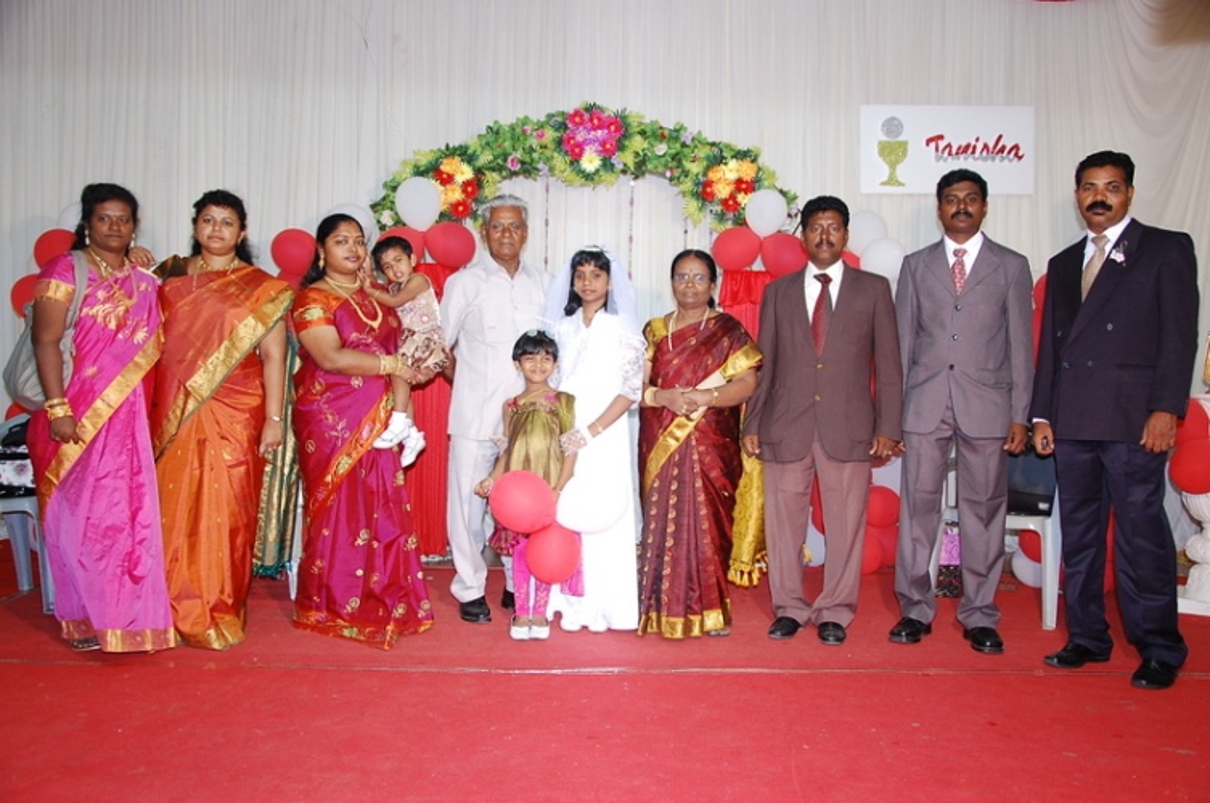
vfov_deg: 39.9
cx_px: 605
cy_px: 402
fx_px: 1108
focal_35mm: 33
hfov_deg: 57.3
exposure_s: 1/125
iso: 400
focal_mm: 22
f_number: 3.8
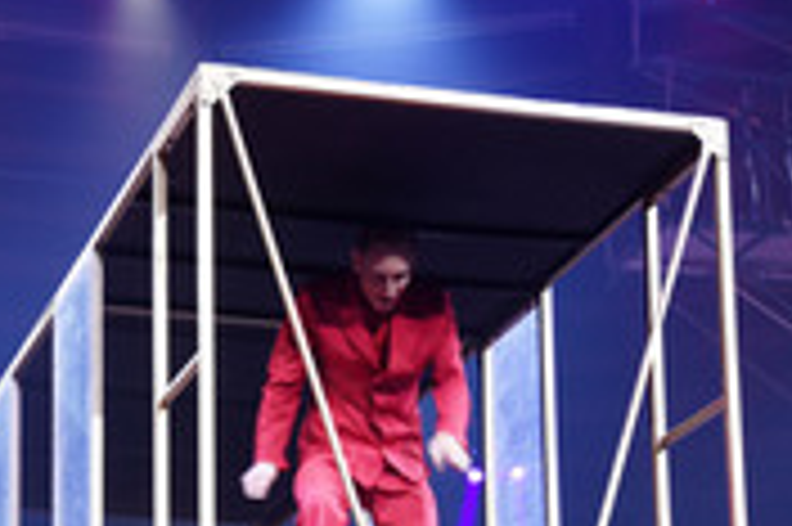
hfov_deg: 17.1
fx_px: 2594
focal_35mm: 118
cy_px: 643
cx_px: 52
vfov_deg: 11.4
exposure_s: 1/60
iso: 640
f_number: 6.3
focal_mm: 46
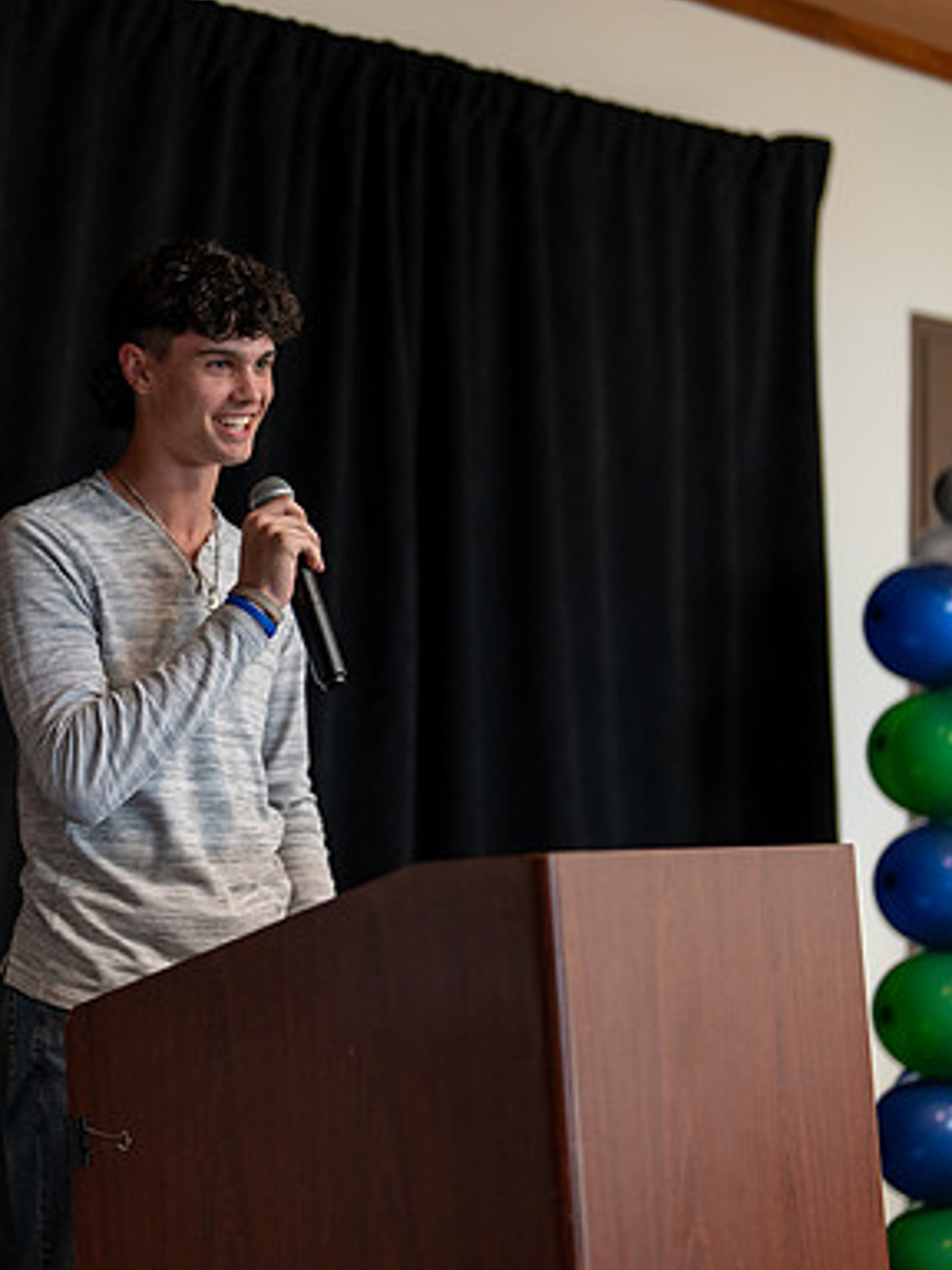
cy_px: 637
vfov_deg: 26.7
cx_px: 202
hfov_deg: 20.0
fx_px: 2677
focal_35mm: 73
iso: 500
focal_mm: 50
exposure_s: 1/320
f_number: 1.2
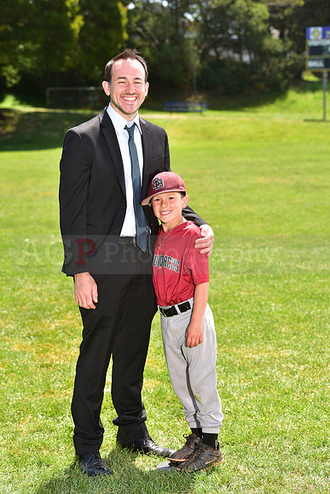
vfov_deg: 23.6
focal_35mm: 86
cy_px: 247
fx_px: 1182
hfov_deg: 15.9
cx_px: 165
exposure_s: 1/200
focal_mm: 86
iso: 80
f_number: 5
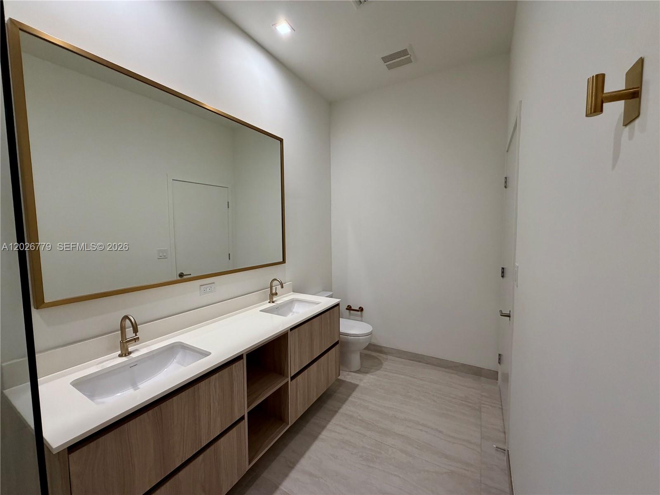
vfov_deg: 85.7
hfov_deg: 102.1
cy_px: 248
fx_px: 267
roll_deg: +0.9
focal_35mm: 14
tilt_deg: -4.1
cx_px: 330
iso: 320
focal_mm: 2.22
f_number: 2.2
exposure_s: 1/120
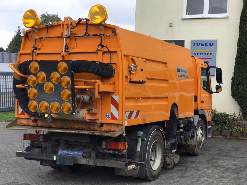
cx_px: 126
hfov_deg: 32.2
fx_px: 428
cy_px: 93
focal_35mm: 60
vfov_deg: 24.4
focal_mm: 6.6
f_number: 2.8
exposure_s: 1/217
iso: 20
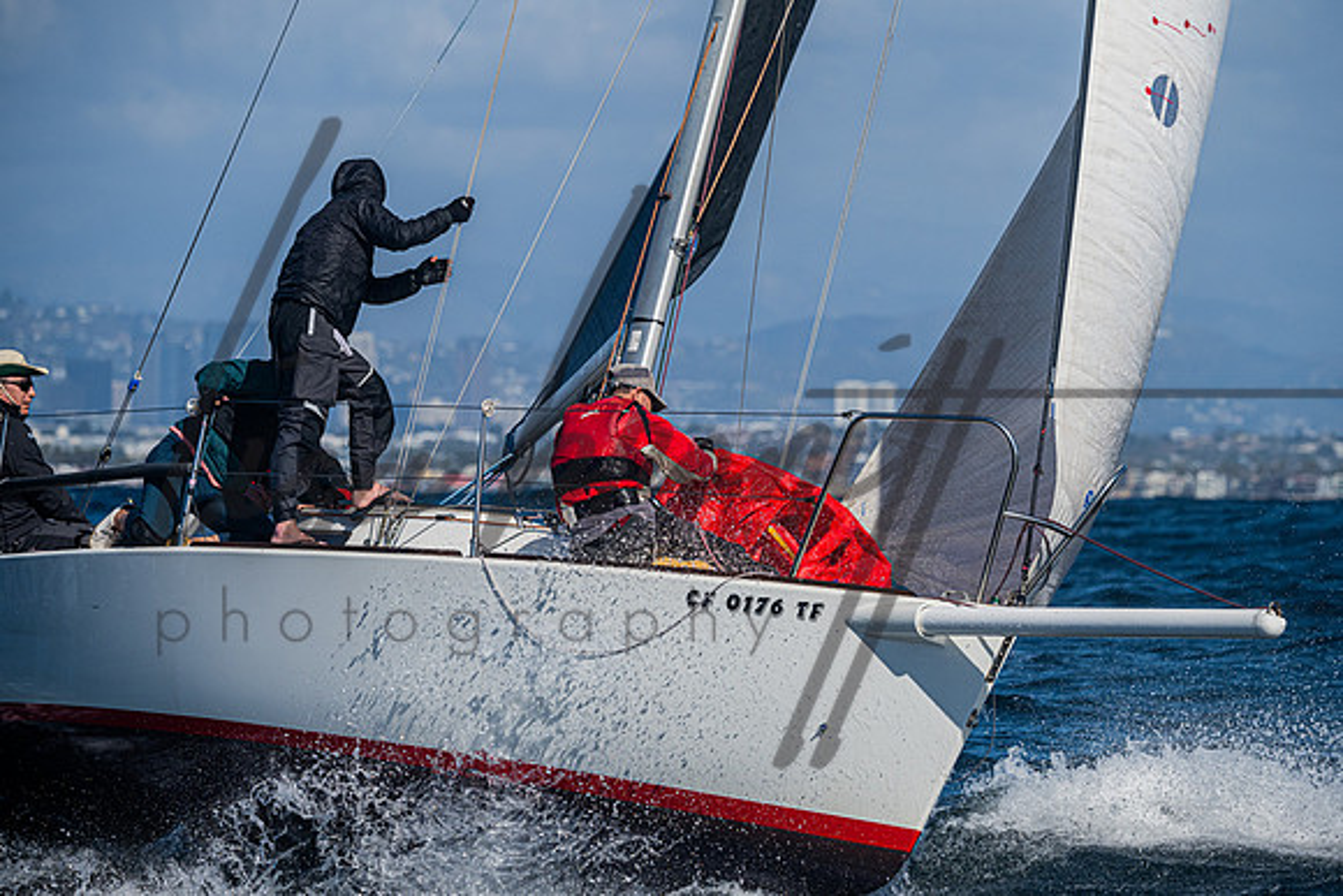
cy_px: 422
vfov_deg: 5.3
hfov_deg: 8.0
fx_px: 9620
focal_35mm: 258
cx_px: 737
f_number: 6.3
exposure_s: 1/6400
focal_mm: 230
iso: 400
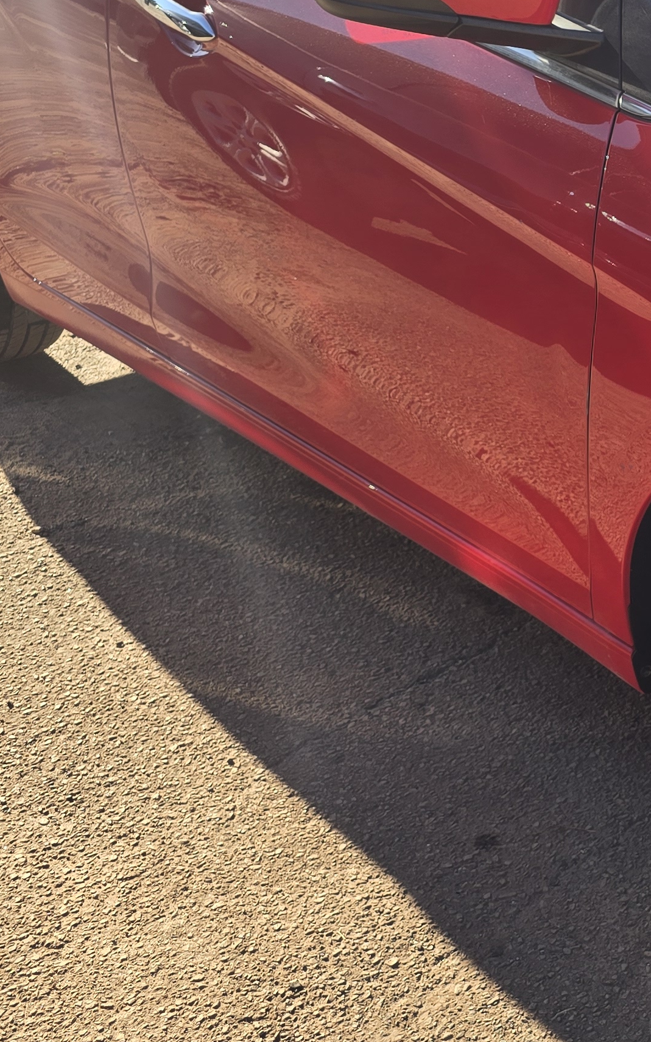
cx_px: 870
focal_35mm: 57
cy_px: 400
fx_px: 1618
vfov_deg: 35.5
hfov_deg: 20.6
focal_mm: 6.3
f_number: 1.7
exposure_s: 1/330
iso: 12
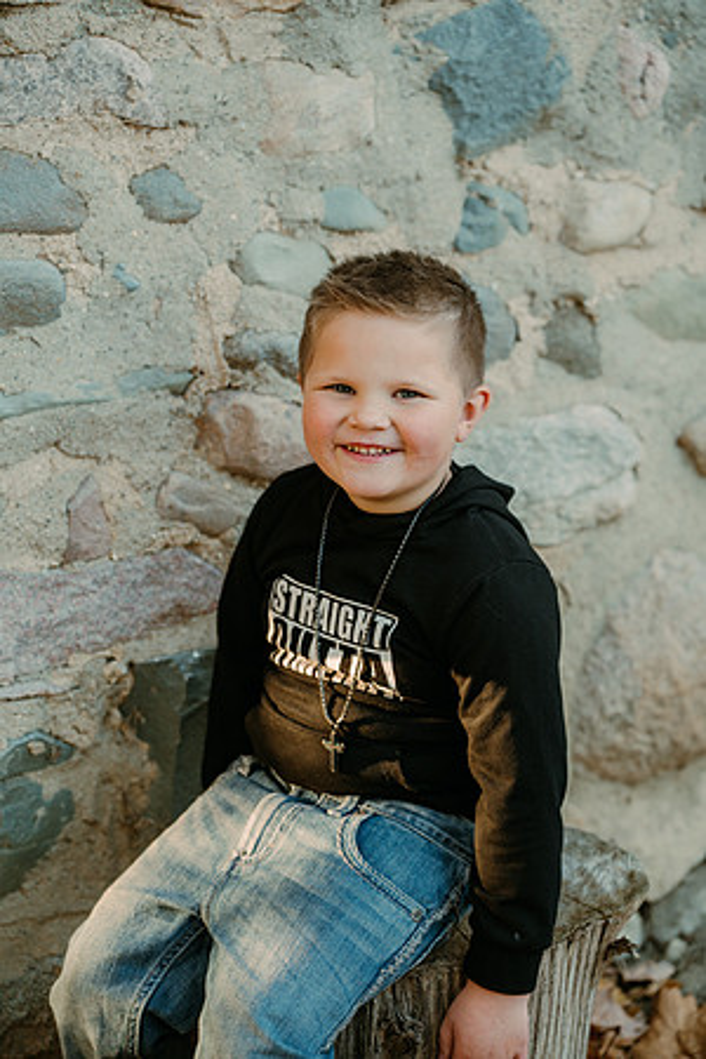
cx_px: 353
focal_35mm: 79
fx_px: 2324
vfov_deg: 25.7
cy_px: 530
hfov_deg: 17.3
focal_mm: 79
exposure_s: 1/320
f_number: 2.8
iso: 320
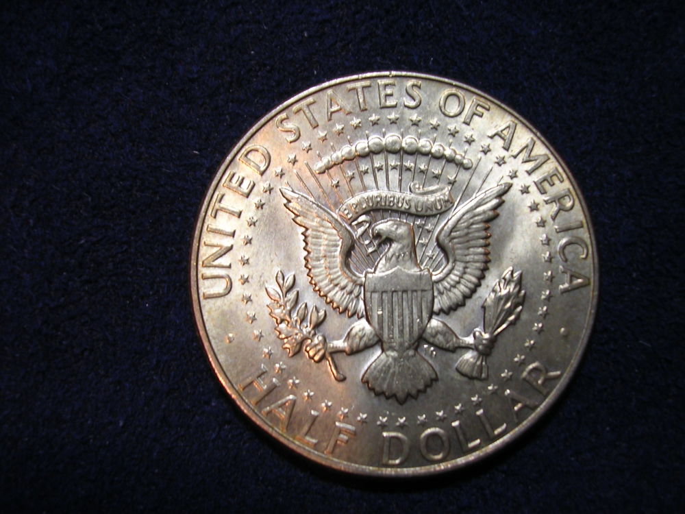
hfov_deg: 49.0
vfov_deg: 37.7
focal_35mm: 38
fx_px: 752
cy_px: 257
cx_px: 342
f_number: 2.8
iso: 100
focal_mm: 5.8
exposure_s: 1/14.1
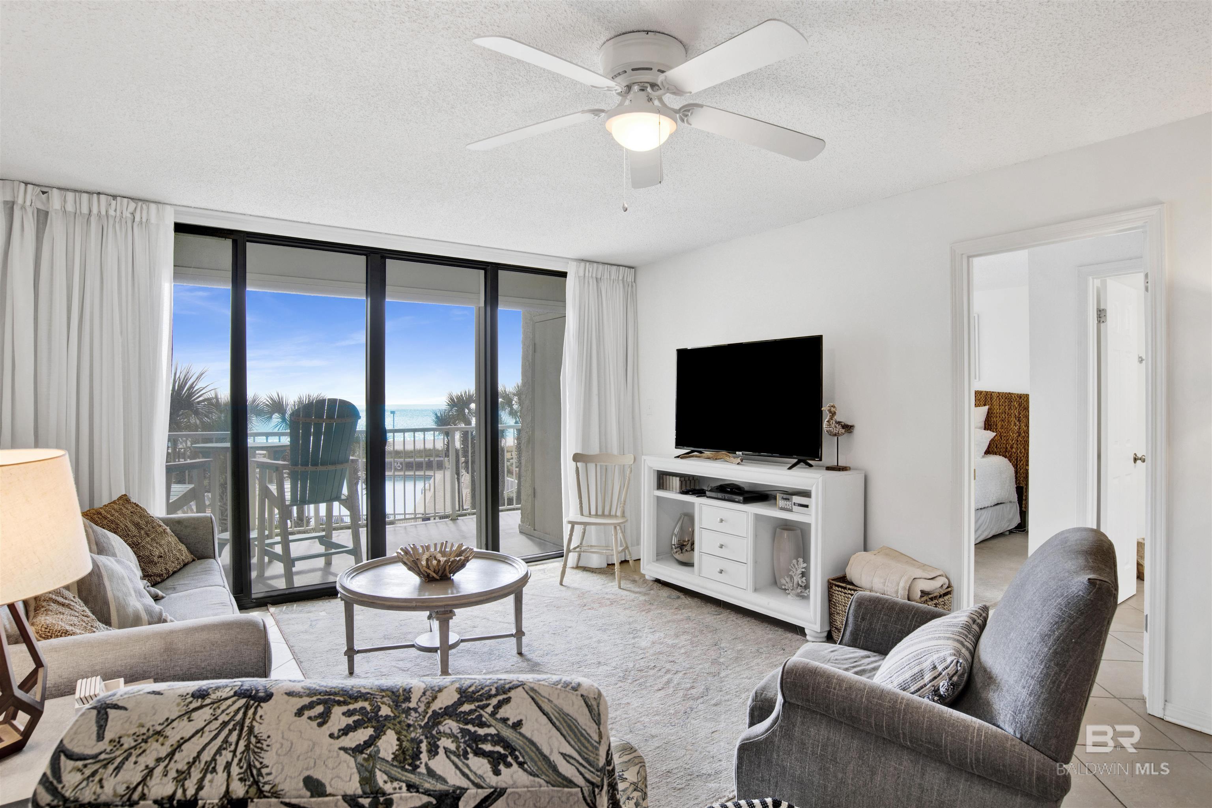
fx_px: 606
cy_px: 404
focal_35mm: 18
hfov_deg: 90.0
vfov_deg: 67.4
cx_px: 606
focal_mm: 18
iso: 200
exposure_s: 1/20
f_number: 11
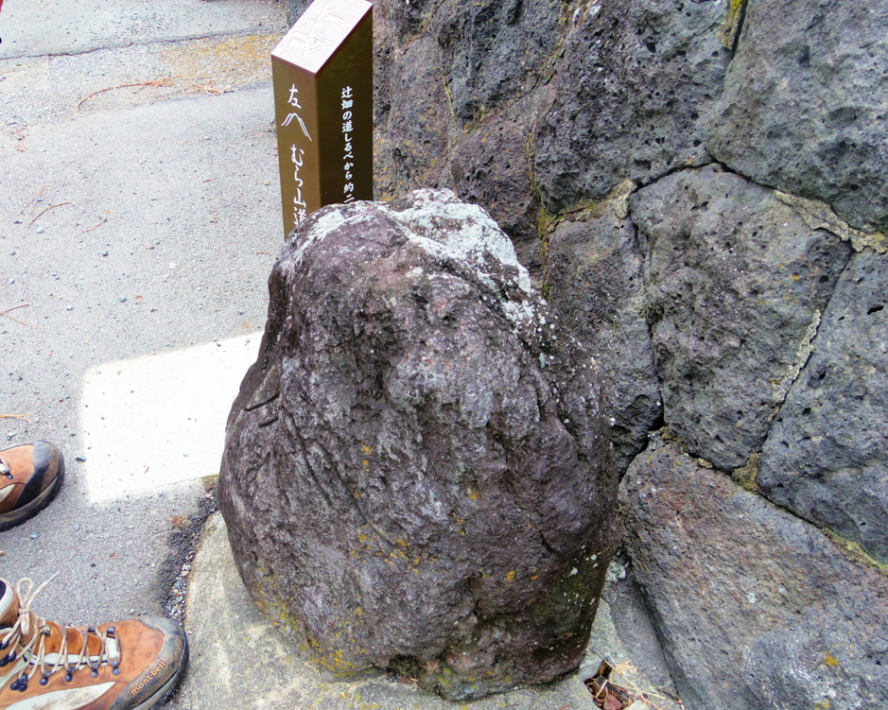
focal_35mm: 33
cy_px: 358
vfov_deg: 44.5
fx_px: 867
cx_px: 410
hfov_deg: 54.2
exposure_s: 1/80
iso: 200
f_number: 3.2
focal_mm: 5.7
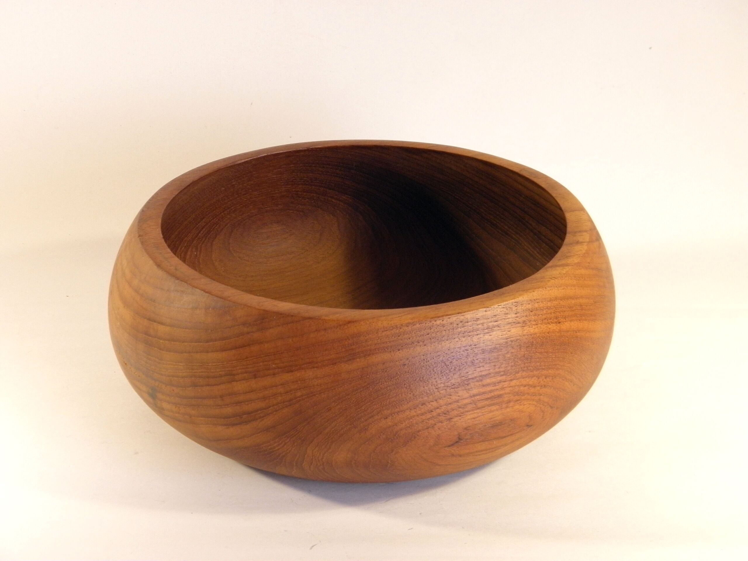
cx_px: 374
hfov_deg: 22.0
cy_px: 280
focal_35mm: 89
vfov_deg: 16.6
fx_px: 1923
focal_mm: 16
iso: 200
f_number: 4.5
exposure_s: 1/30
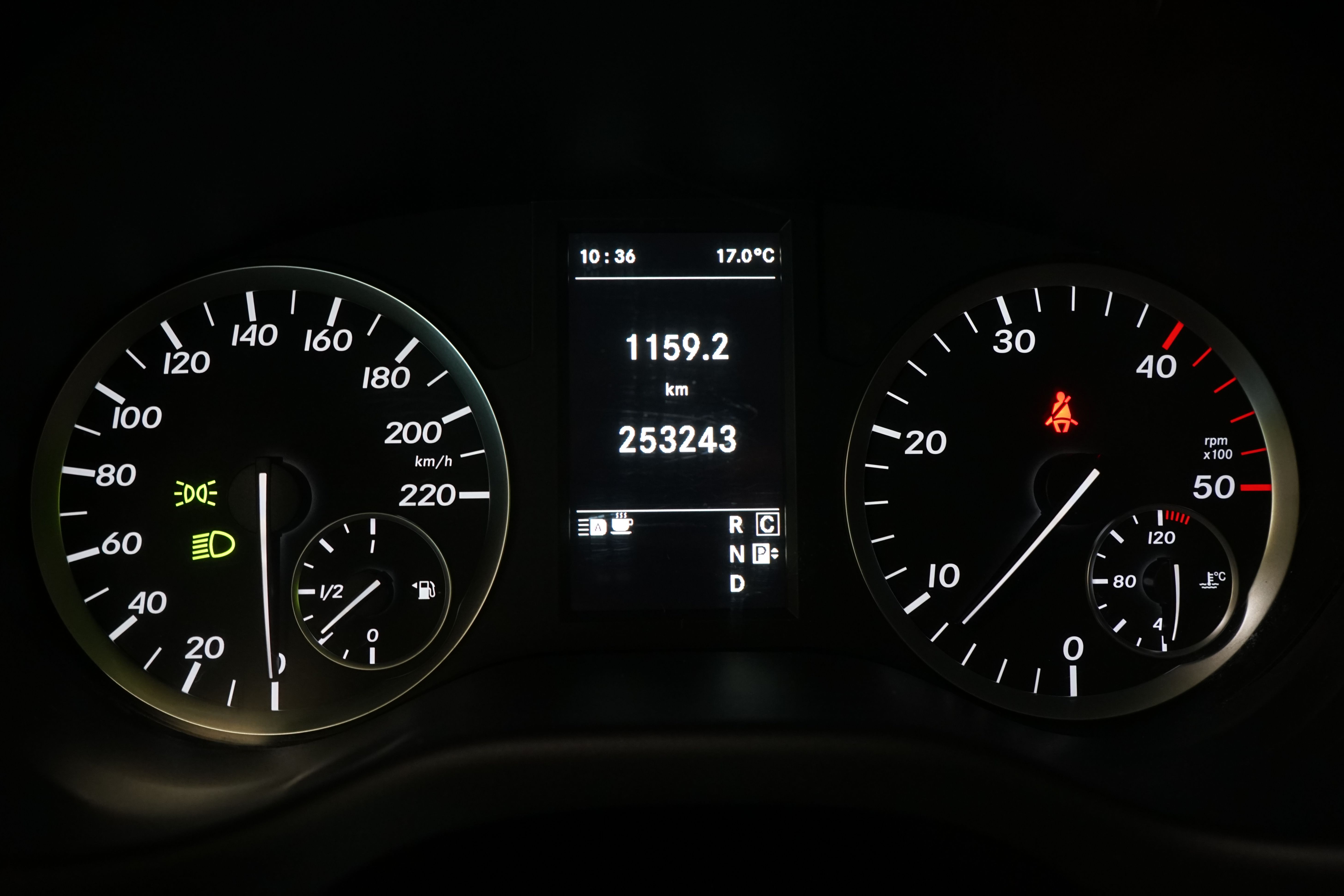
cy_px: 436
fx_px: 1120
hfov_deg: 61.9
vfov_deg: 43.6
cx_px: 668
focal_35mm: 30
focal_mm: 29
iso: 1600
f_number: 6.3
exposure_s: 1/30
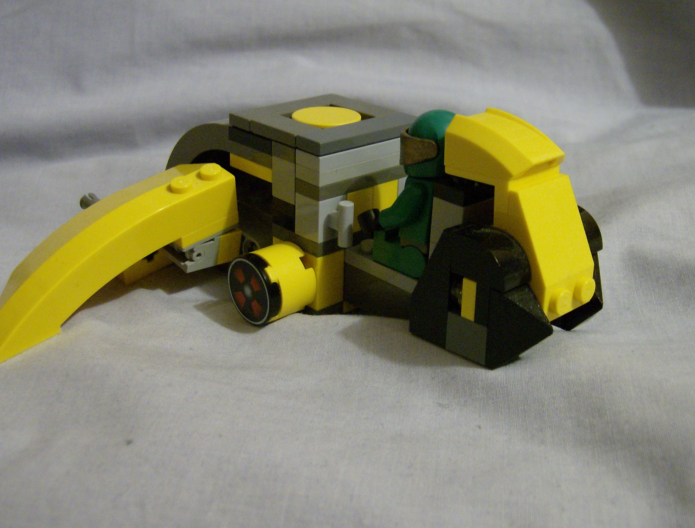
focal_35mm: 44
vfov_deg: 33.1
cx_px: 325
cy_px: 243
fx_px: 888
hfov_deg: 42.7
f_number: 2.8
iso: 200
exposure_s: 1/10.5
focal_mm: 6
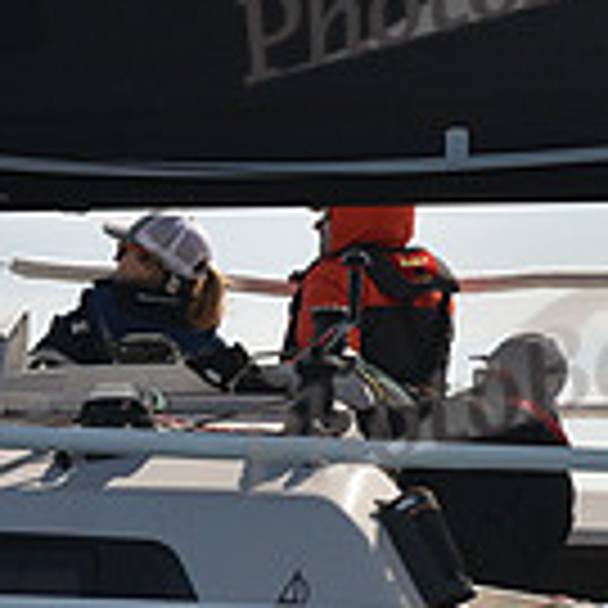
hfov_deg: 6.7
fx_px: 5067
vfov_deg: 6.9
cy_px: 552
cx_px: 1108
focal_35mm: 255
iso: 250
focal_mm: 70
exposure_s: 1/640
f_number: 5.6
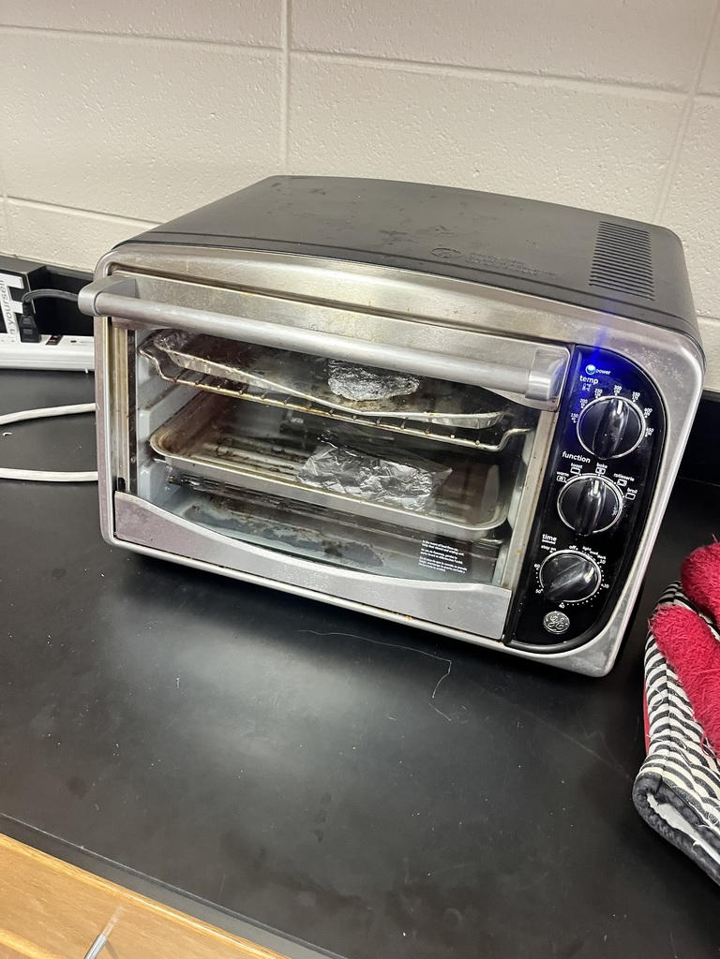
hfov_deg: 53.1
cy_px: 480
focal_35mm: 26
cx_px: 360
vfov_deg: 67.3
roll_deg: -4.8
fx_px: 721
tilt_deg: -33.4
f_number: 1.6
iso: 320
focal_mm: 5.1
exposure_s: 1/60
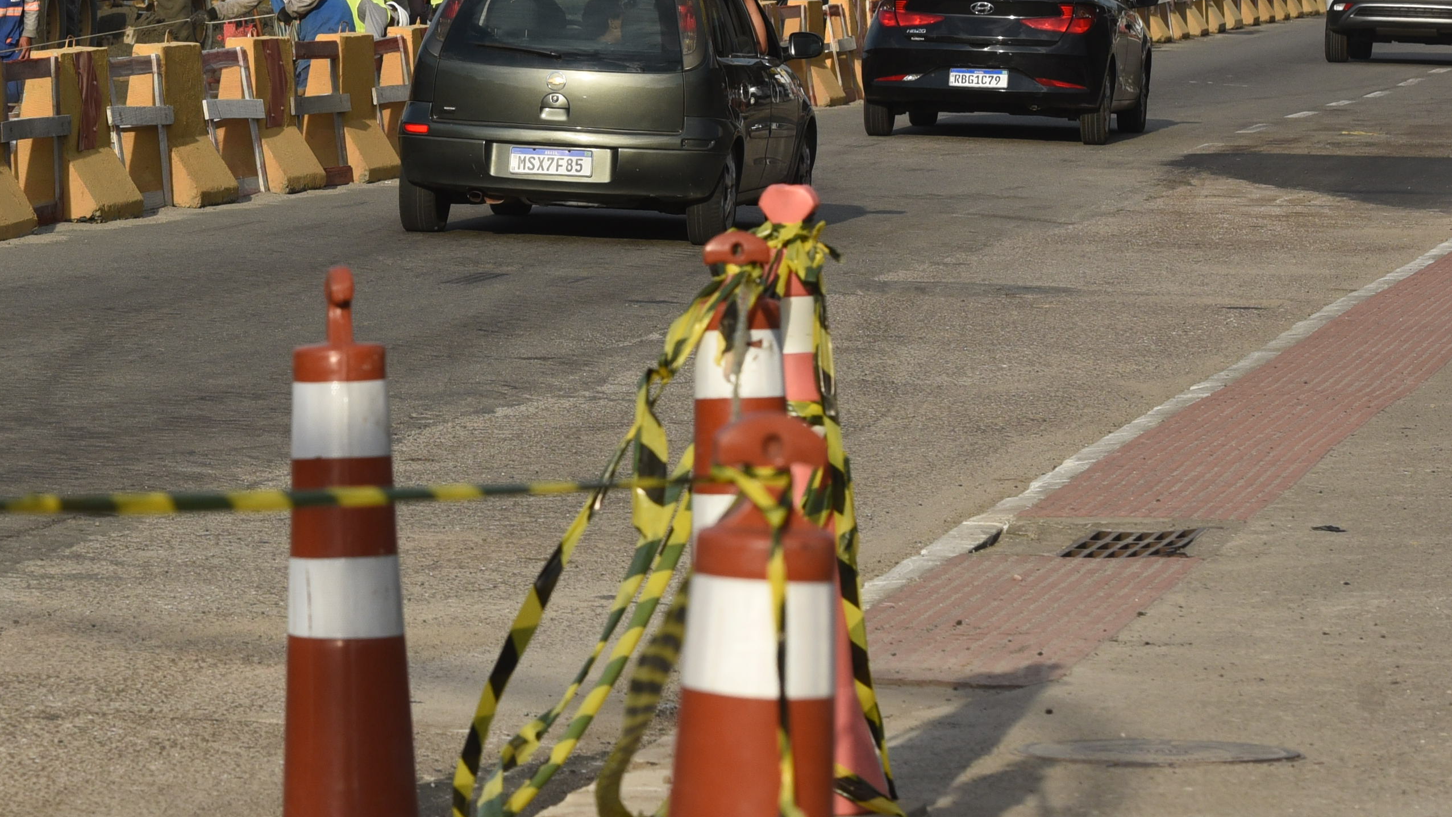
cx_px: 132
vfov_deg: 5.3
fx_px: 8740
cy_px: 244
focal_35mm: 227
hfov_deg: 9.5
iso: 500
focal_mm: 92
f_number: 10
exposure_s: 1/1000
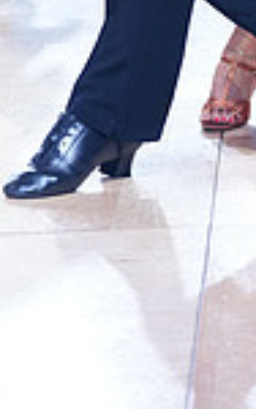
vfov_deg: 7.4
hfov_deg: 4.8
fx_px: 3075
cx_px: 309
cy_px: -292
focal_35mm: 276
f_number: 2.8
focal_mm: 70
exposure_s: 1/640
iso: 1250
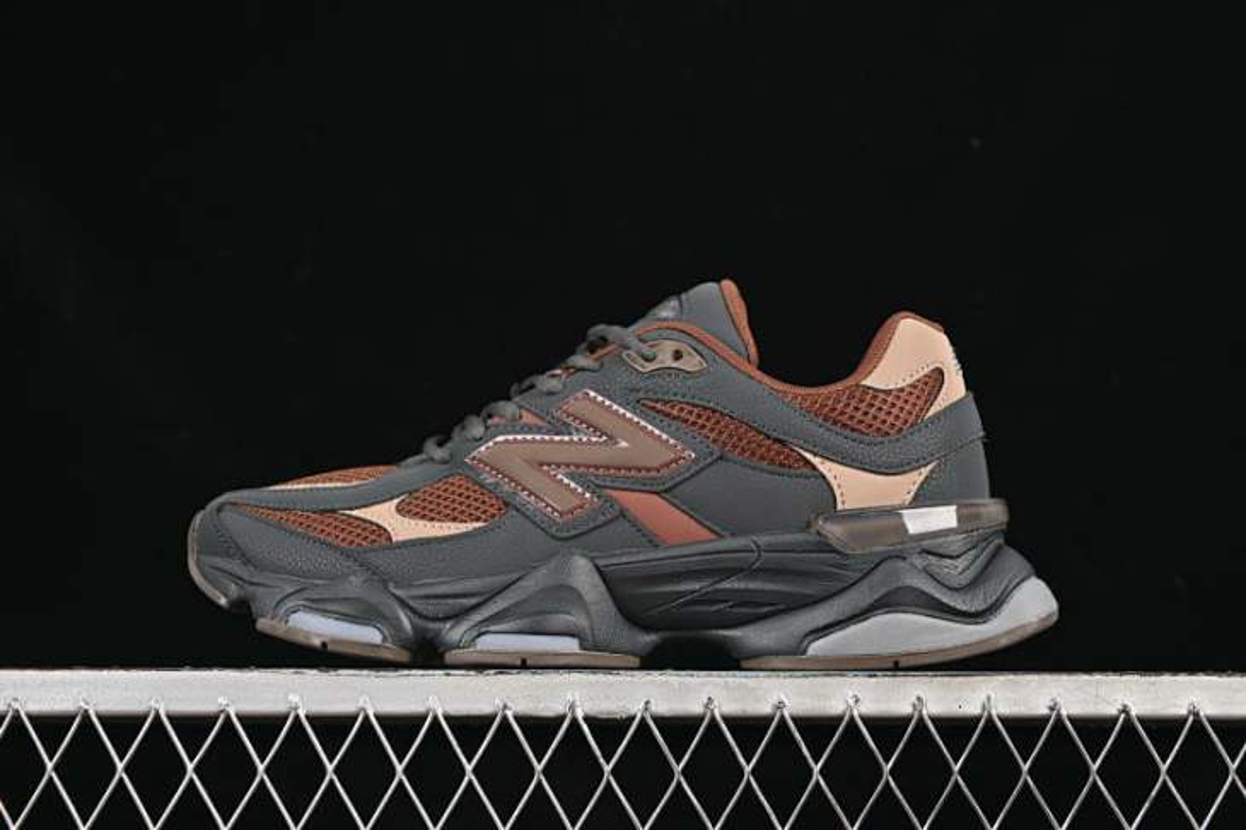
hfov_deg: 27.0
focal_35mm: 75
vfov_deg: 18.2
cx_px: 623
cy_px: 415
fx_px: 2595
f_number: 6.3
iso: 160
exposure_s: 1/60
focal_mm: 50
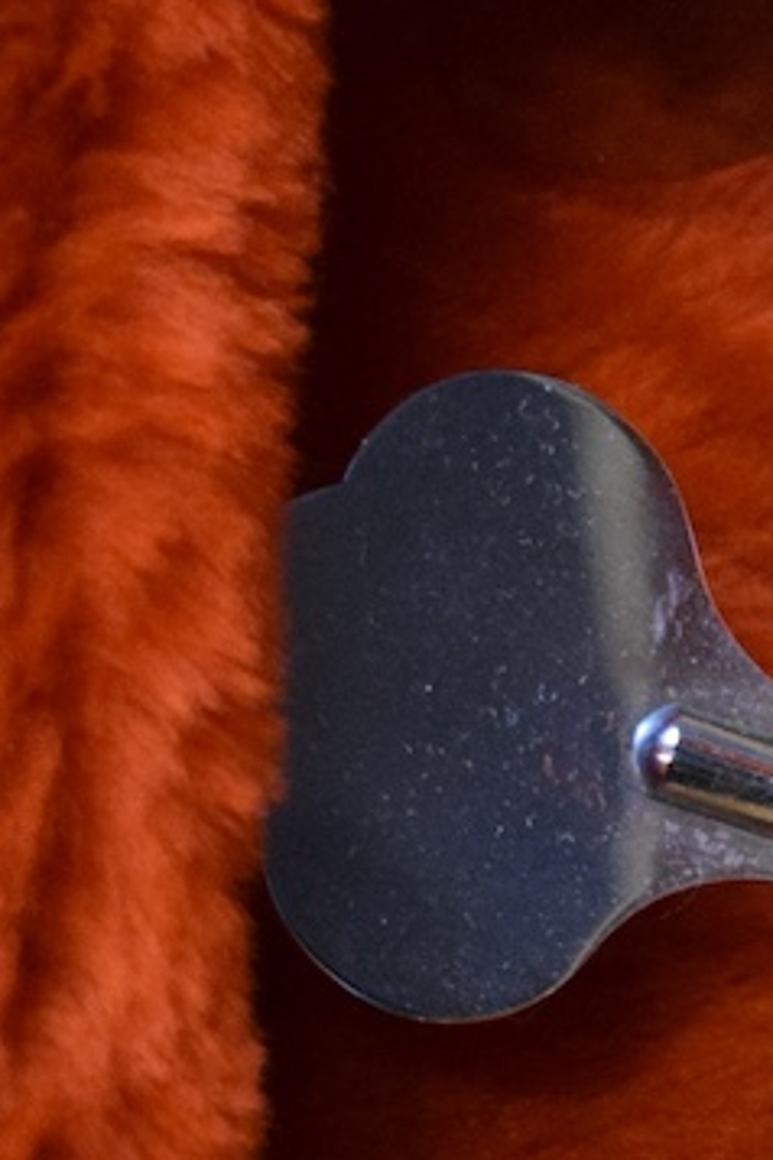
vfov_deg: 9.0
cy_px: 1017
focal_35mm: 227
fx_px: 7311
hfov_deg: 6.0
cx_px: 1267
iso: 3200
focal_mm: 36
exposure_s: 1/60
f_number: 4.8
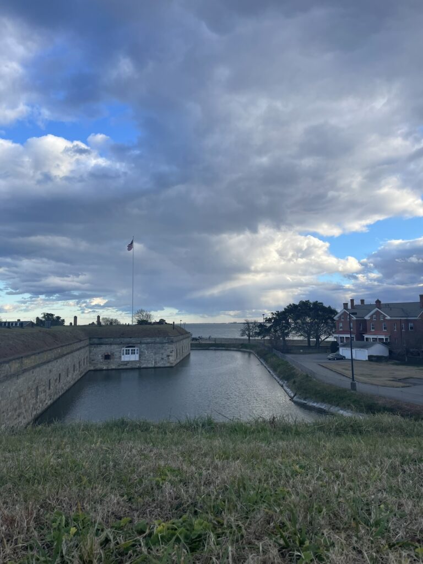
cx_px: 212
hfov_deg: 53.1
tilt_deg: +6.9
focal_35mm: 26
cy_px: 282
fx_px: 424
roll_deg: +1.1
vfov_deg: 67.3
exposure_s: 1/2020
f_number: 1.6
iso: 50
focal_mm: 4.2
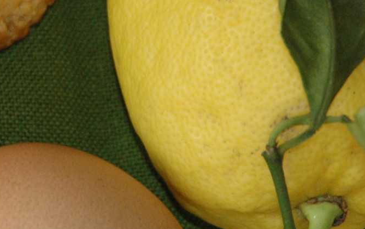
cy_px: -5
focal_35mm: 333
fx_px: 3311
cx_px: 54
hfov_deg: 6.3
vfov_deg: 3.9
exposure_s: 1/100
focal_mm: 65
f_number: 4.5
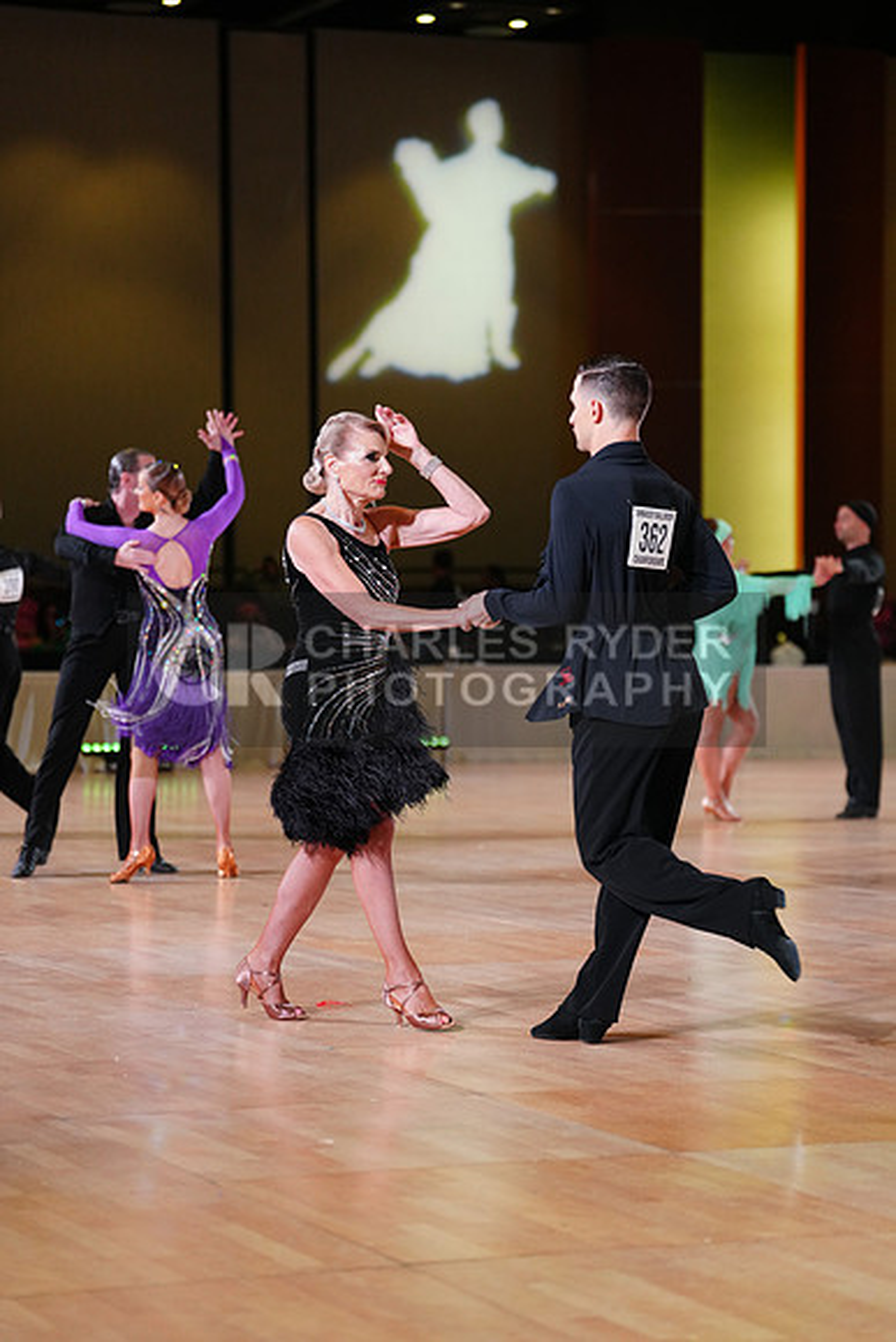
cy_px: 671
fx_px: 3582
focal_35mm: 96
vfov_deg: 21.2
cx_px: 448
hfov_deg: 14.3
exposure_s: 1/400
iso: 2000
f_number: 2.8
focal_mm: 96
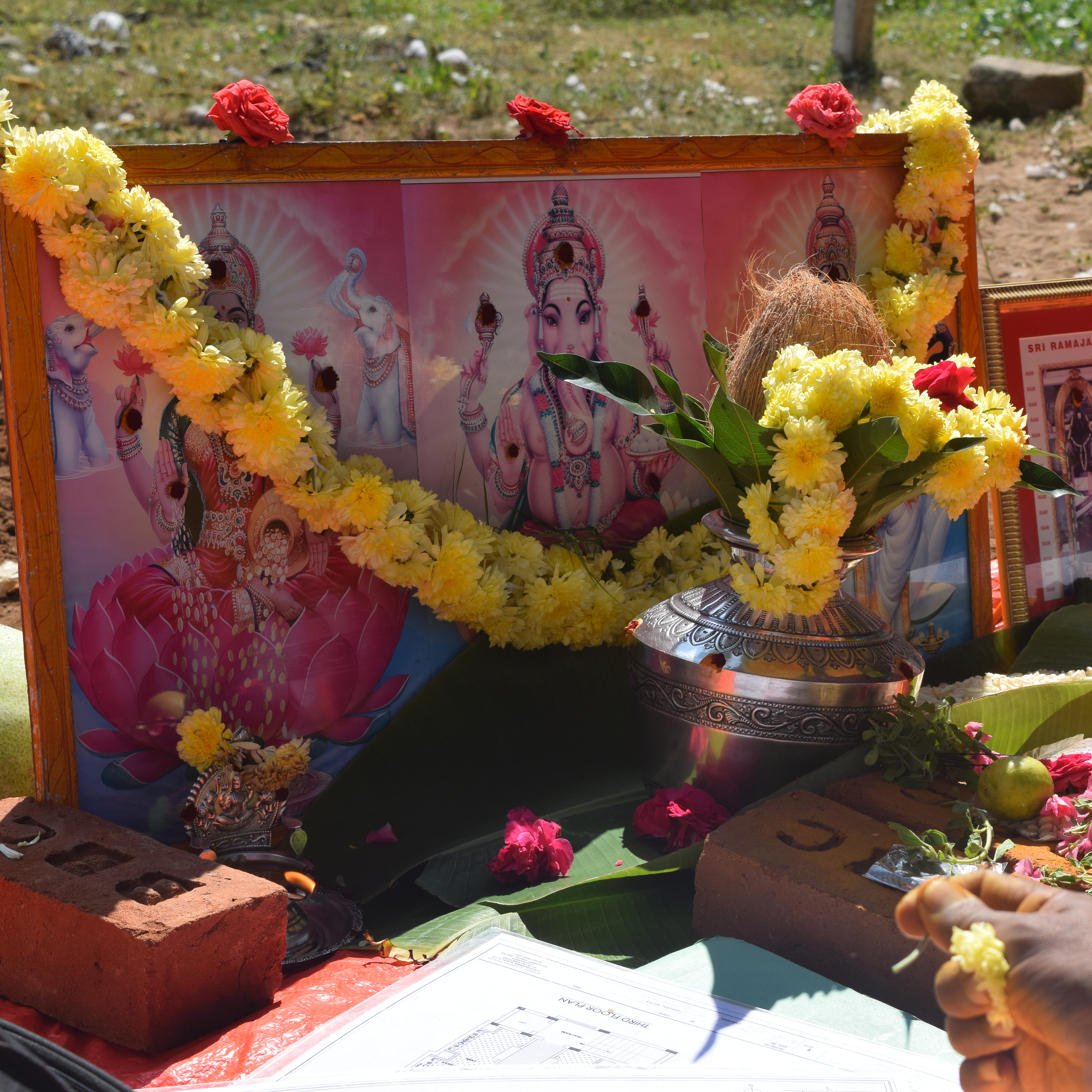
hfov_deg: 19.4
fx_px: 3176
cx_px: 776
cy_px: 549
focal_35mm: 89
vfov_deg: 19.5
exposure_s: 1/400
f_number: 10
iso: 200
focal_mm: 46
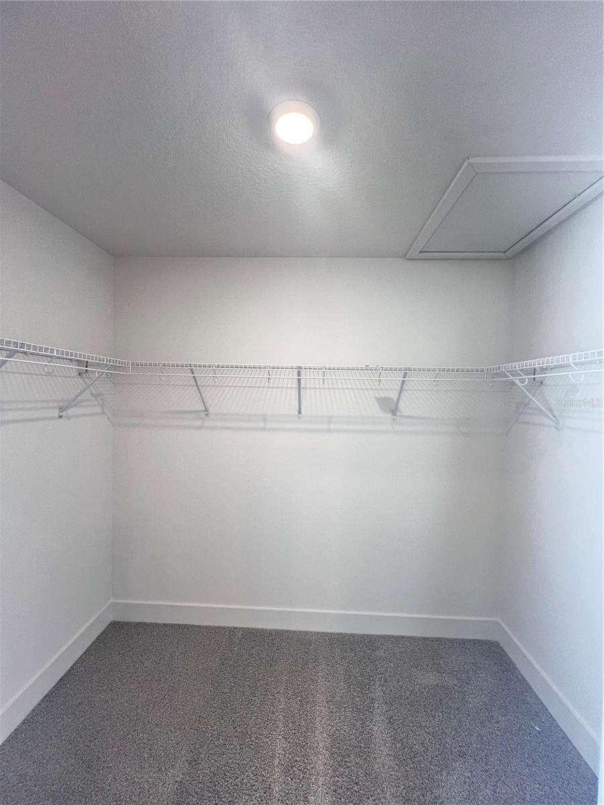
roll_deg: -1.7
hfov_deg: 89.9
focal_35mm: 13
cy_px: 402
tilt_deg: +0.3
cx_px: 302
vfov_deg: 106.2
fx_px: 302
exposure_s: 1/60
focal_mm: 1.57
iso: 160
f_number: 1.8
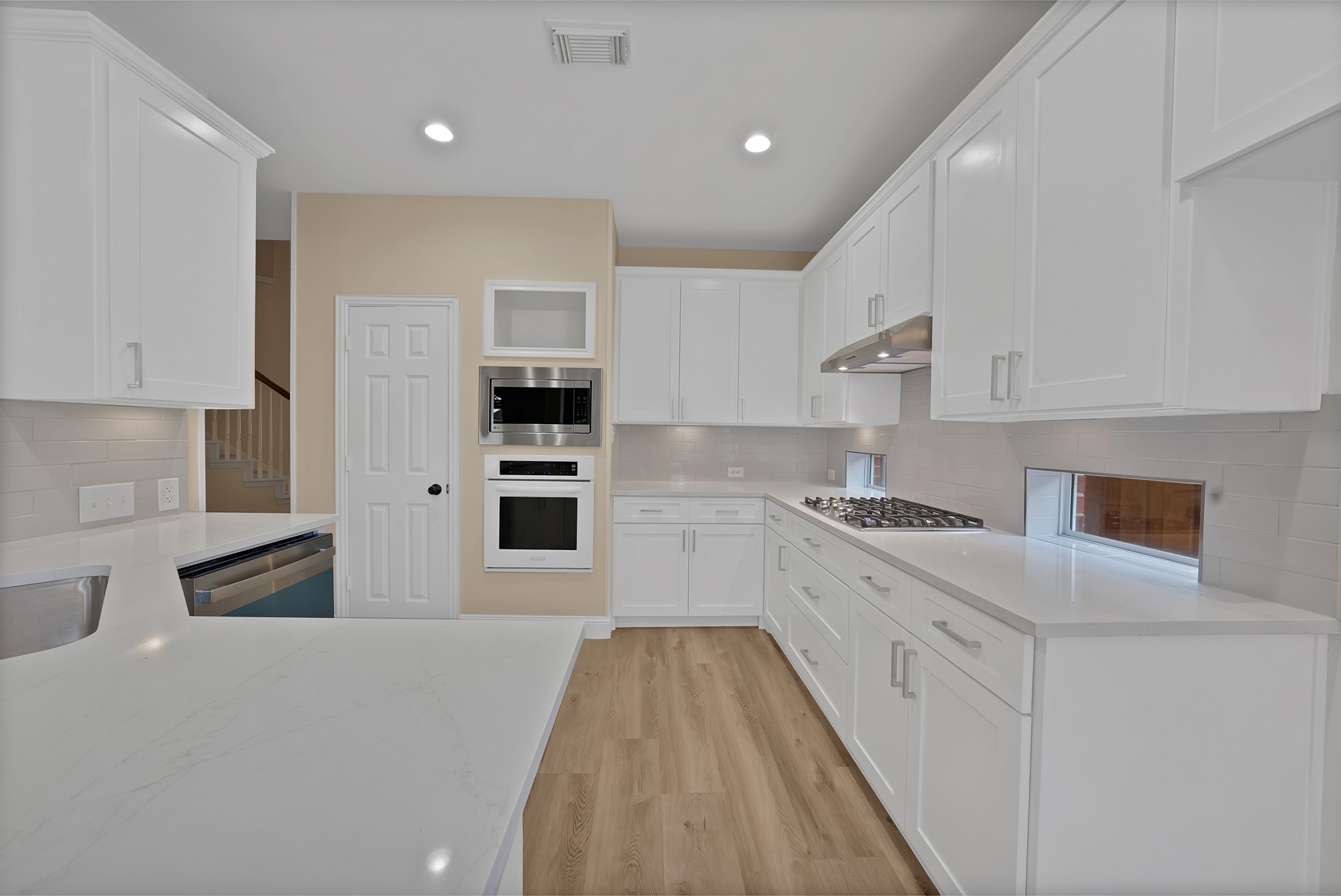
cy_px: 448
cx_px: 670
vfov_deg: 90.1
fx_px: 447
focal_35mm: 12
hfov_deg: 112.6
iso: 640
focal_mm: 12
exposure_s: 1/6
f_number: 9
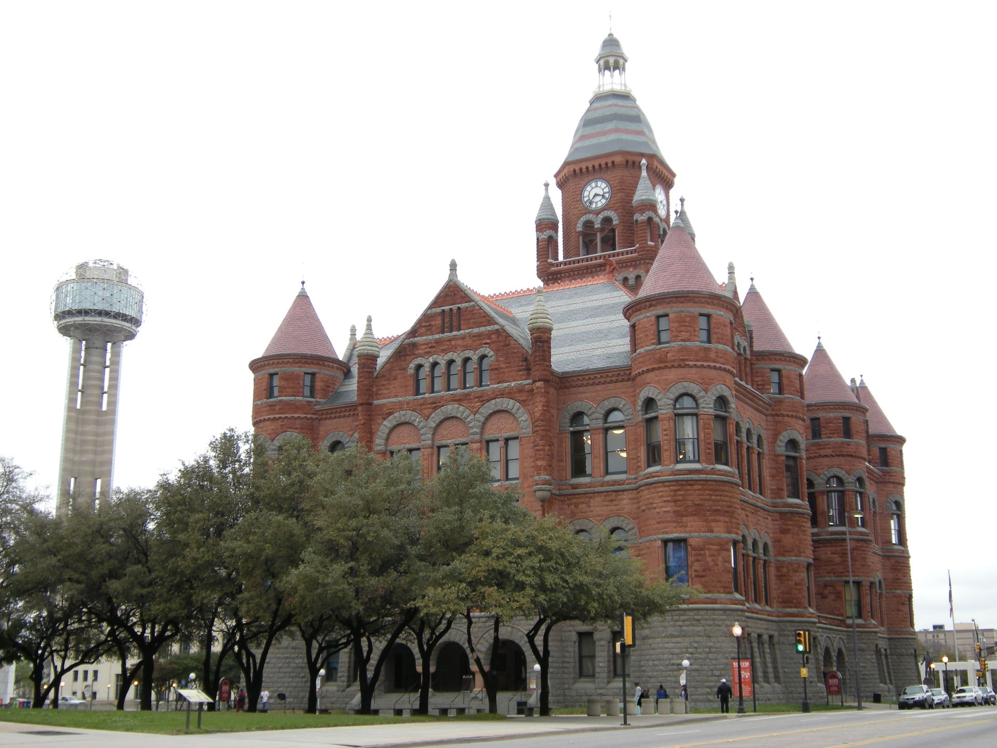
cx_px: 498
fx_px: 1296
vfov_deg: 32.2
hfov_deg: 42.1
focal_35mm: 45
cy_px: 374
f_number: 3.5
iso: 64
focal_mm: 7.5
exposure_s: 1/91.4
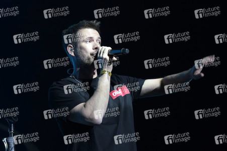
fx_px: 542
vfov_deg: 15.9
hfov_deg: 23.7
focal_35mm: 86
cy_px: 76
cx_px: 114
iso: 2000
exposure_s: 1/250
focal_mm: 86
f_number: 4.5
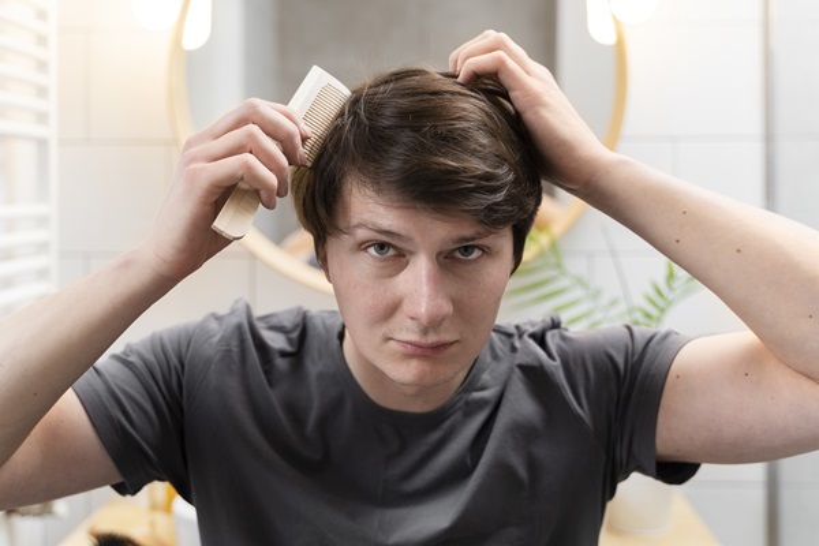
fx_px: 933
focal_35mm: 41
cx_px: 410
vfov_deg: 32.6
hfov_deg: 47.4
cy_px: 273
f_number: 2.8
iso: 640
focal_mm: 41
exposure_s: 1/200
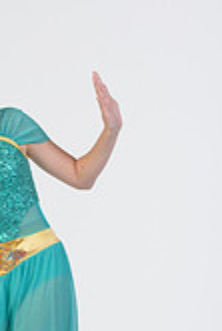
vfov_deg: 7.5
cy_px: 221
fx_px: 2529
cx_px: -26
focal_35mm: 274
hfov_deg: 5.0
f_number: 6.3
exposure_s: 1/160
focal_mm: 101
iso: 400
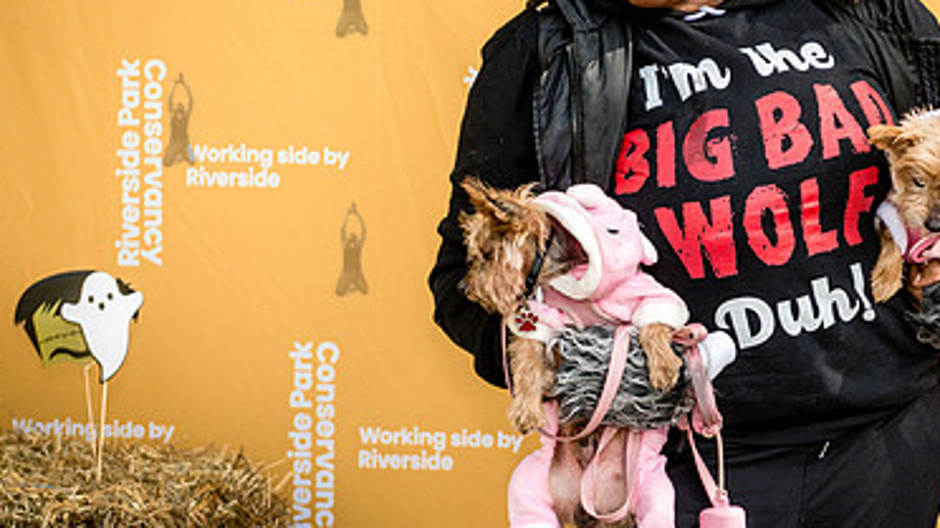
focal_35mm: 111
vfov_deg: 10.9
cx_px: 738
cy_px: 109
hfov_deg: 19.1
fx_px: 2766
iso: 1000
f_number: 4
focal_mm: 62
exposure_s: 1/3200
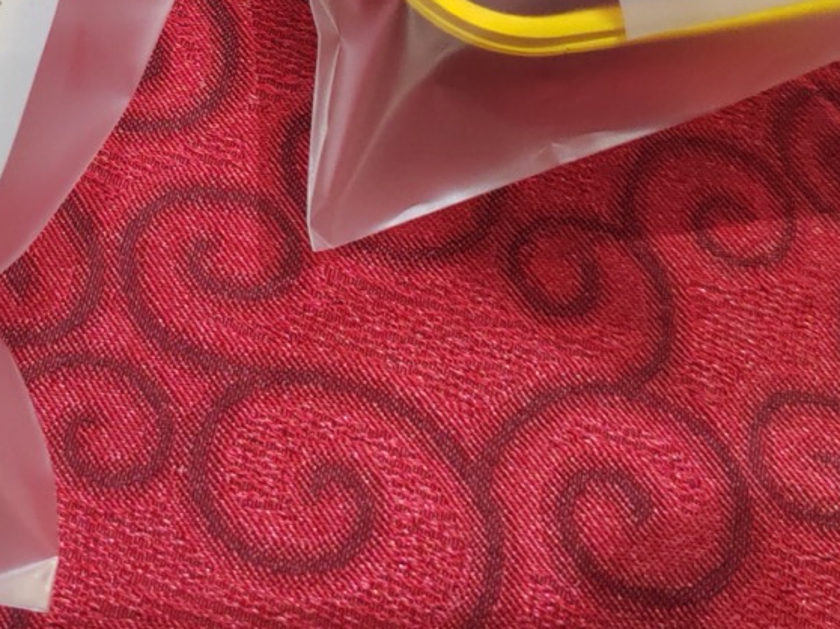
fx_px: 1601
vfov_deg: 20.6
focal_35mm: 66
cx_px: 128
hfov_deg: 28.5
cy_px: -153
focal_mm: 5.52
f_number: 1.9
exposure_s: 1/100
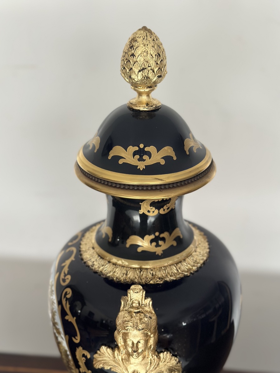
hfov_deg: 30.3
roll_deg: +0.3
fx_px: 518
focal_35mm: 48
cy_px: 186
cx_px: 140
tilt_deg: -26.2
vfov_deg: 39.7
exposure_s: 1/60
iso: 200
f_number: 1.78
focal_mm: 6.86
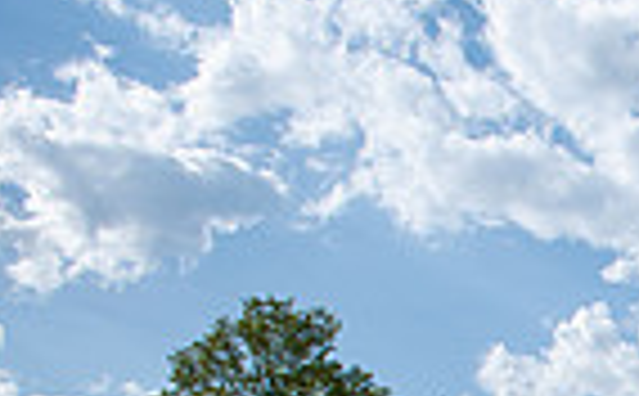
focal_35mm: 71
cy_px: 767
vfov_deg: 15.1
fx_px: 1234
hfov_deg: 21.7
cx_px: 1071
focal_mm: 17
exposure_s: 1/640
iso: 125
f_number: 4.5
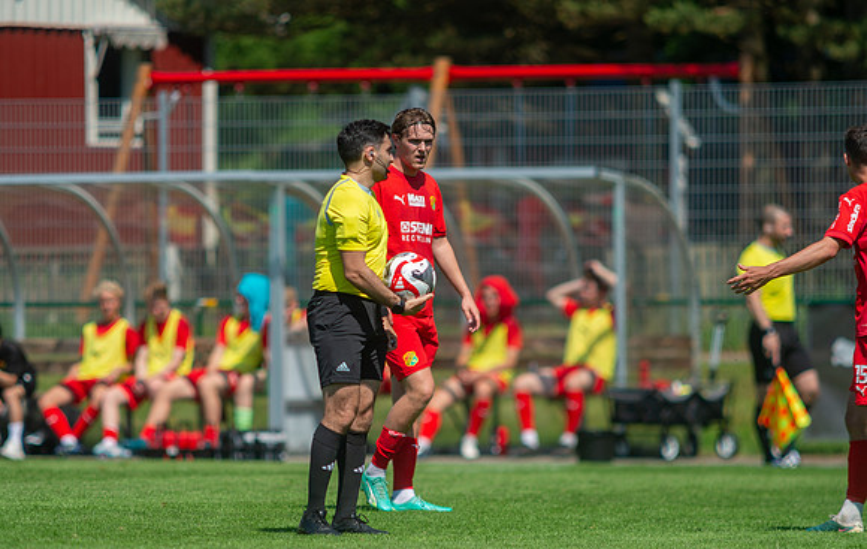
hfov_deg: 4.1
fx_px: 12095
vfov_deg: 2.6
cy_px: 337
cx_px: 361
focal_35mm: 510
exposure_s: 1/2000
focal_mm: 420
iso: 200
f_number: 4
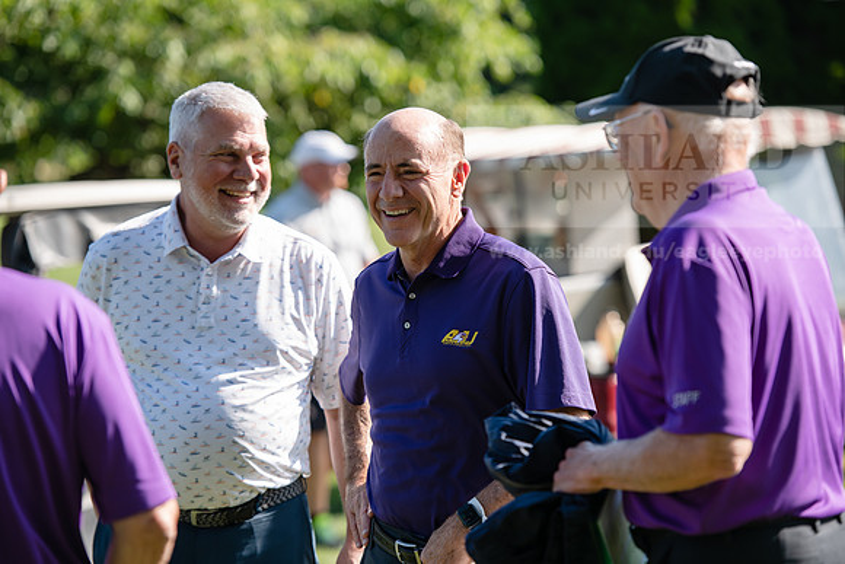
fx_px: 3404
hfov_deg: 14.2
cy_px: 282
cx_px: 422
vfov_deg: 9.5
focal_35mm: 145
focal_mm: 145
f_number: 3.5
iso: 100
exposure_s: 1/400
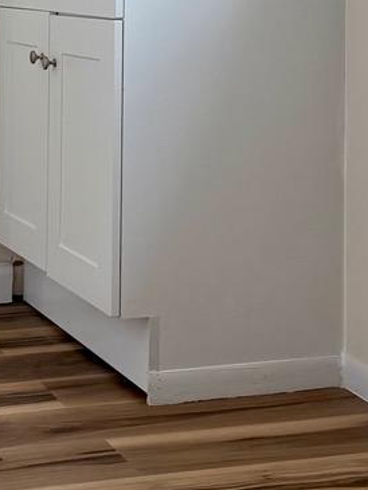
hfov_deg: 14.6
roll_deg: -1.1
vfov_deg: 18.8
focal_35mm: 101
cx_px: 114
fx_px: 1431
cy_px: -24
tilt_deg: -1.3
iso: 200
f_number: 1.78
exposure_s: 1/174
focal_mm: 6.76
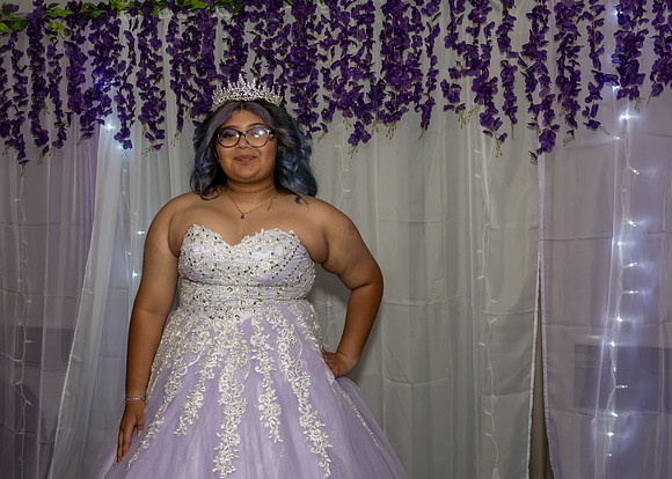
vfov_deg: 34.2
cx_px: 312
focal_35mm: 41
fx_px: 780
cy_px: 240
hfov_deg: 46.6
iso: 1250
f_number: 5.6
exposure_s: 1/250
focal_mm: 26
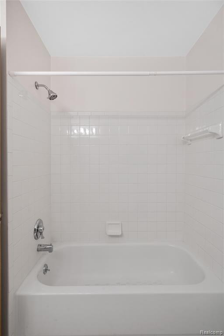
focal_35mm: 30
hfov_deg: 43.6
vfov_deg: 61.9
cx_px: 112
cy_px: 168
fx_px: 280
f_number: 9
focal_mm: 30
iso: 320
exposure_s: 1/10
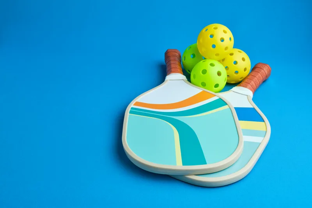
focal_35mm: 44
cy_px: 104
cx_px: 156
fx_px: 381
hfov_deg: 44.5
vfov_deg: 30.5
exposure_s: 1/125
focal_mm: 29.2
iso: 160
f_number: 13
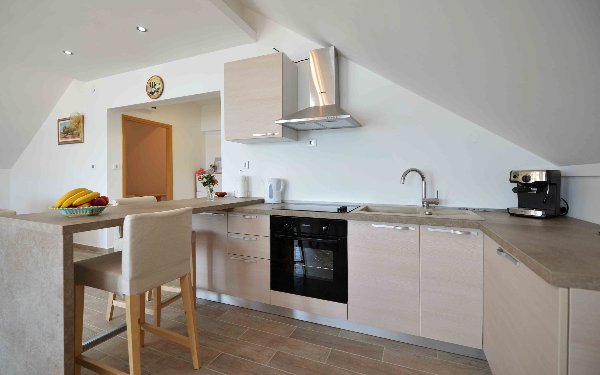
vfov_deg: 71.3
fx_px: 262
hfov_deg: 97.8
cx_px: 296
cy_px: 187
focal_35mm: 16
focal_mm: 15
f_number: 3.2
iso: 400
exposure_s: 1/125
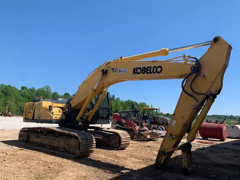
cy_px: 90
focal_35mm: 26
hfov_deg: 67.3
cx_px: 120
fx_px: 180
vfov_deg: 53.1
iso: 25
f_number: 1.8
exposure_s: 1/1812
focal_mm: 4.25
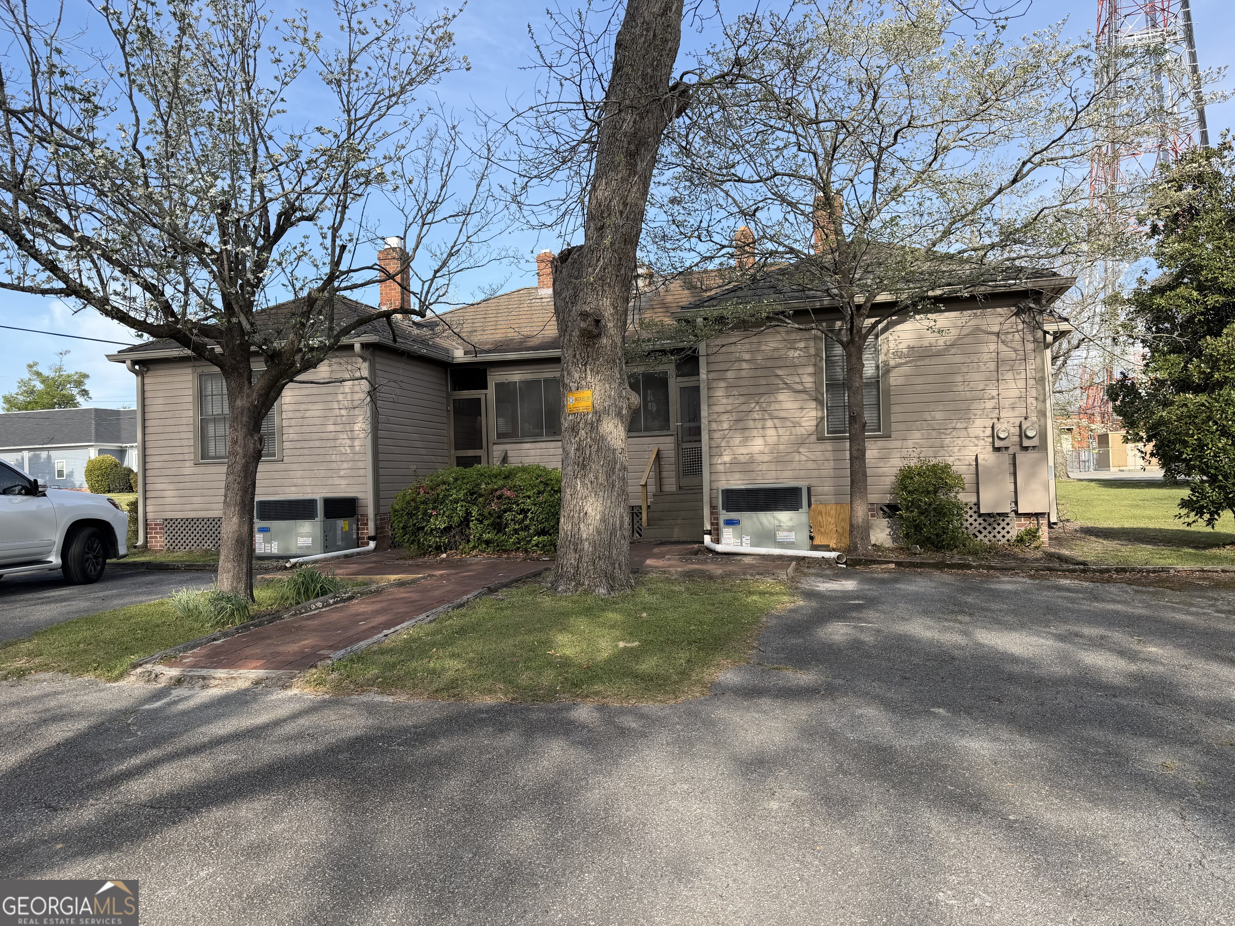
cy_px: 463
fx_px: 856
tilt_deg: -0.2
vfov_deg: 56.8
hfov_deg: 71.6
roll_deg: +1.8
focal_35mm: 24
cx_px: 618
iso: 80
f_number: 1.78
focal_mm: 6.76
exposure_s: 1/2299
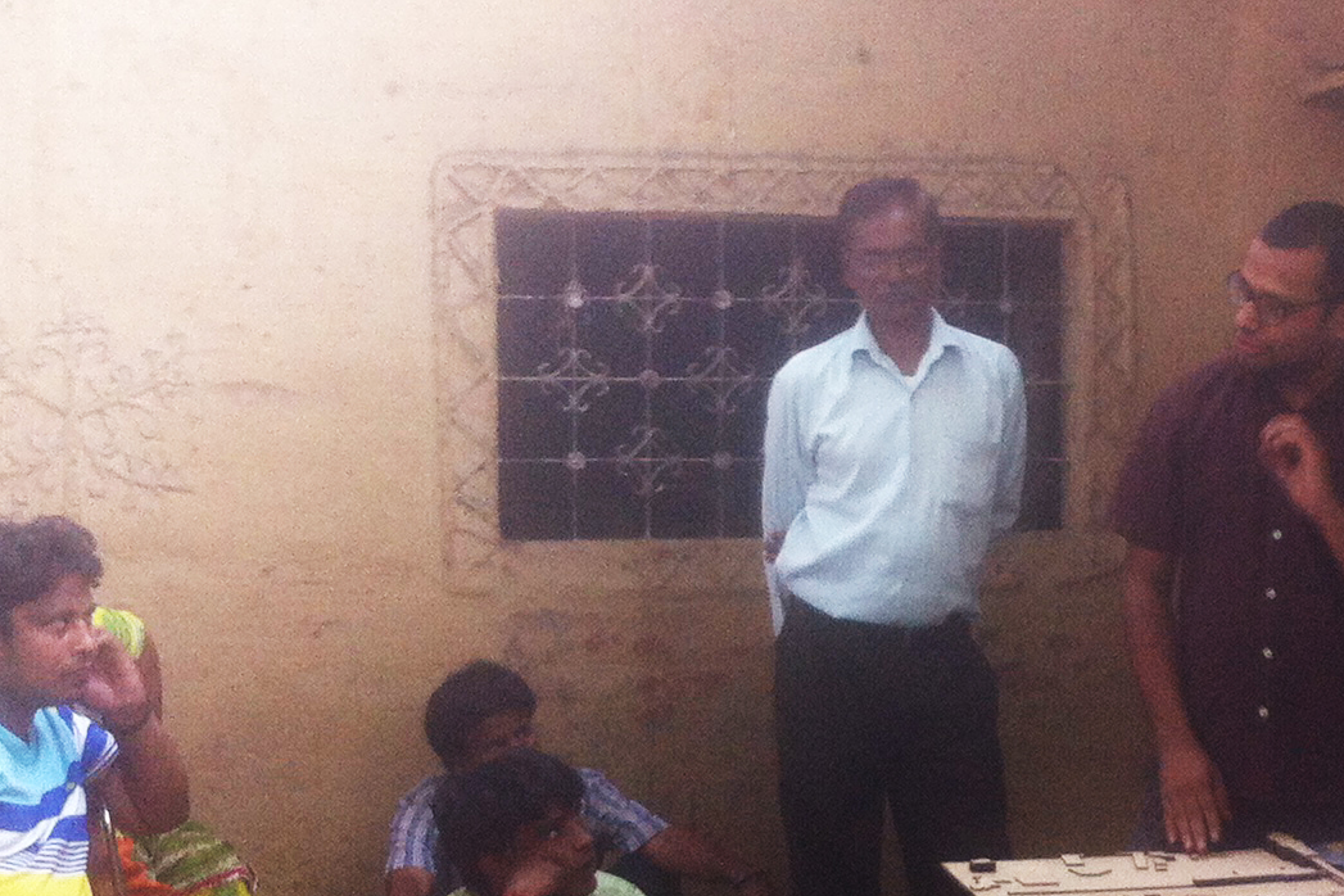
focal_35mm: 90
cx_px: 1001
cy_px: 584
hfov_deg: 22.4
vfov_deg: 15.2
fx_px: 3360
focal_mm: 3.85
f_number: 2.8
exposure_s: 1/20
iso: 80
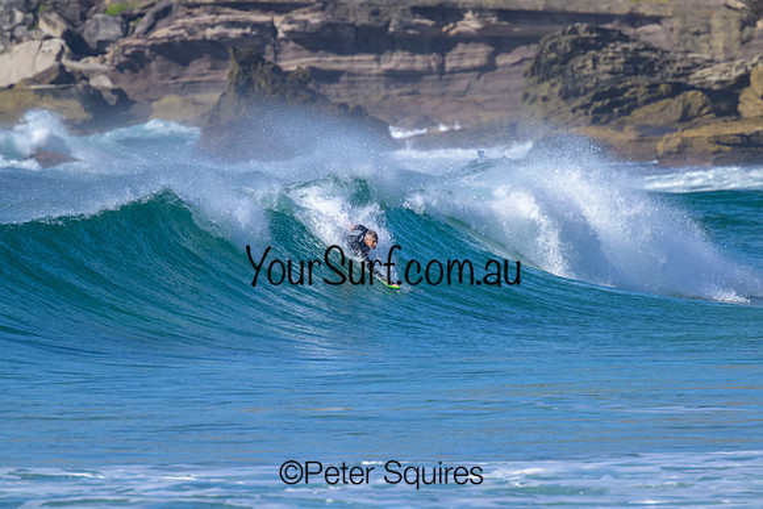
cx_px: 382
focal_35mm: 800
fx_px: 16959
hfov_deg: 2.6
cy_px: 254
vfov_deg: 1.7
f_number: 11
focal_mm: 800
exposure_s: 1/2000
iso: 1000
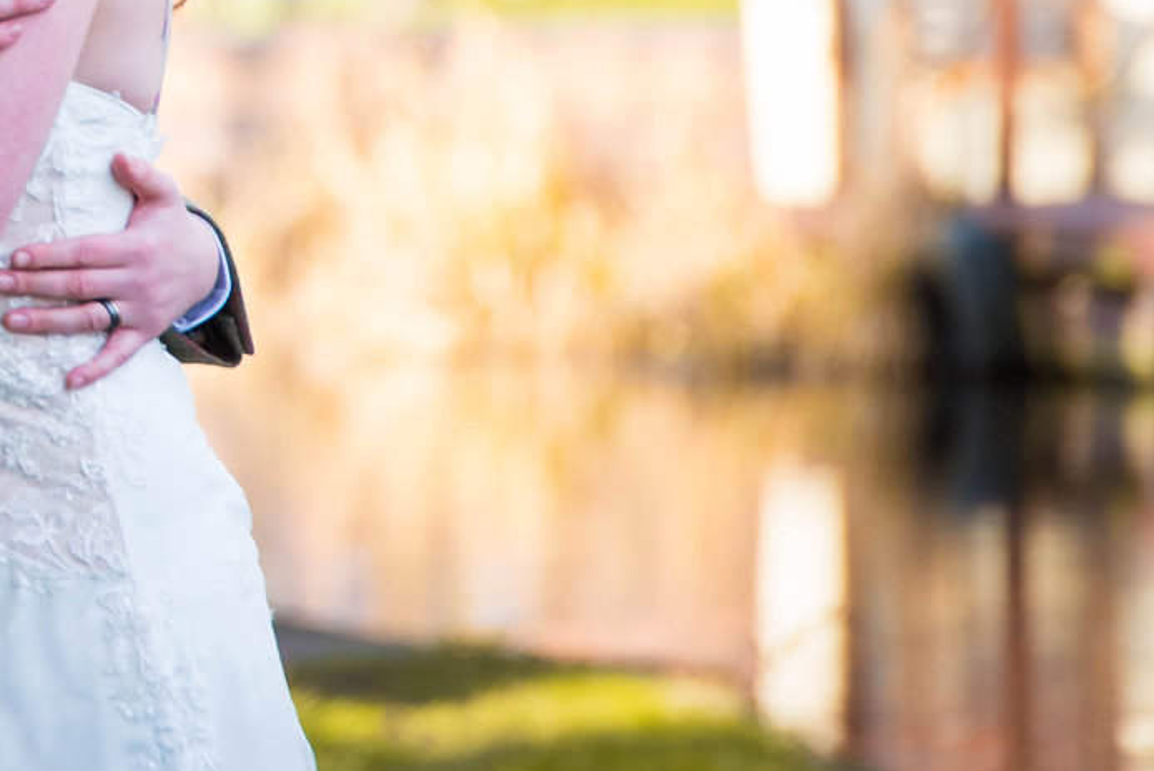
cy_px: -360
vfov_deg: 1.9
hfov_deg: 2.9
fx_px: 23099
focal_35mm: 720
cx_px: -742
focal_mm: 200
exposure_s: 1/320
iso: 400
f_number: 4.5
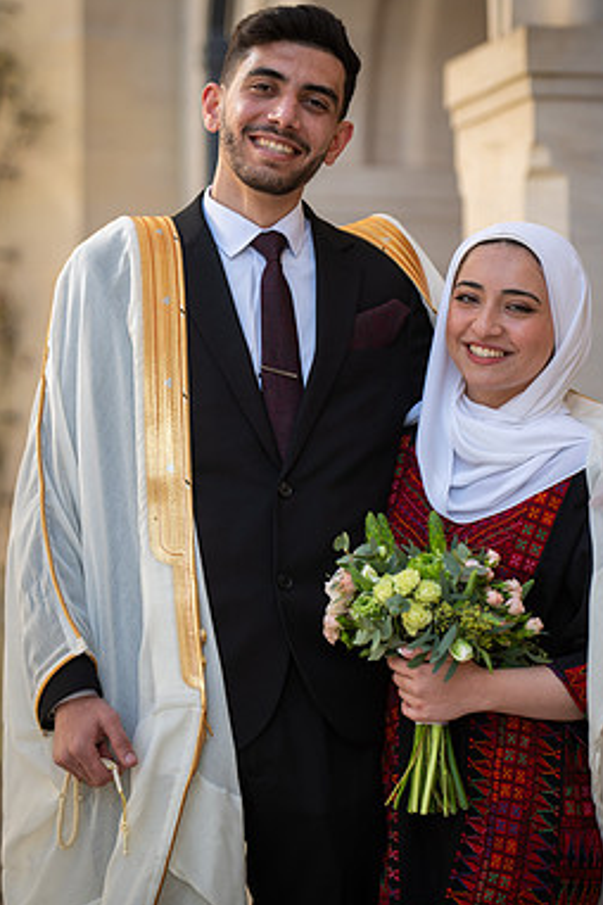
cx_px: 349
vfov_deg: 15.8
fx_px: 3266
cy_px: 454
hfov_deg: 10.5
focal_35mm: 130
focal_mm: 110
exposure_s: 1/1250
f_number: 2.8
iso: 100
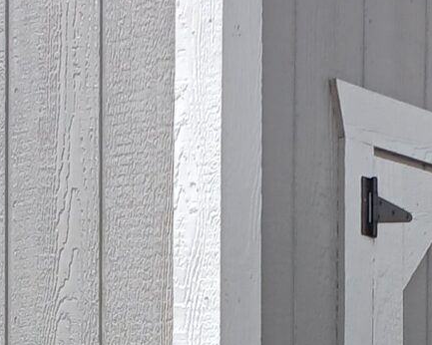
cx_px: 178
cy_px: 516
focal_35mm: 150
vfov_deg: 10.0
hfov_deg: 12.9
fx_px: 1917
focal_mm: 3.98
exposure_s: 1/443
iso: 20
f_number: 1.8
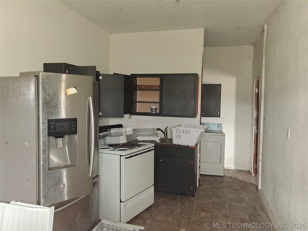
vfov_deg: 51.4
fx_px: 240
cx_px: 154
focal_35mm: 27
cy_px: 116
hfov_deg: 65.3
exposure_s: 1/25
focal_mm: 4
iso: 800
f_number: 1.8
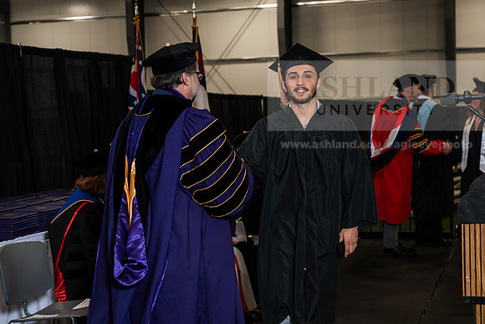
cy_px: 162
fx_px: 862
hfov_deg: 31.4
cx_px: 242
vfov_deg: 21.3
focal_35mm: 64
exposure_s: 1/200
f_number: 5
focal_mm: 64
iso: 1250
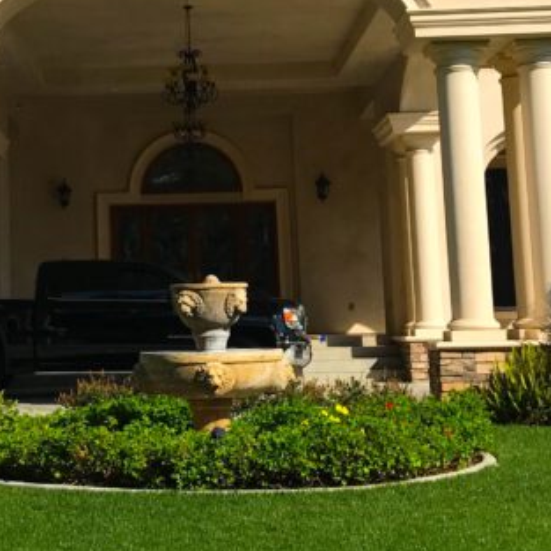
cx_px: 104
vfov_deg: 21.2
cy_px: 121
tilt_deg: +8.8
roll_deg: +1.0
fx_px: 1459
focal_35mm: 81
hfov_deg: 21.1
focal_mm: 3.99
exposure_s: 1/3300
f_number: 1.8
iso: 20
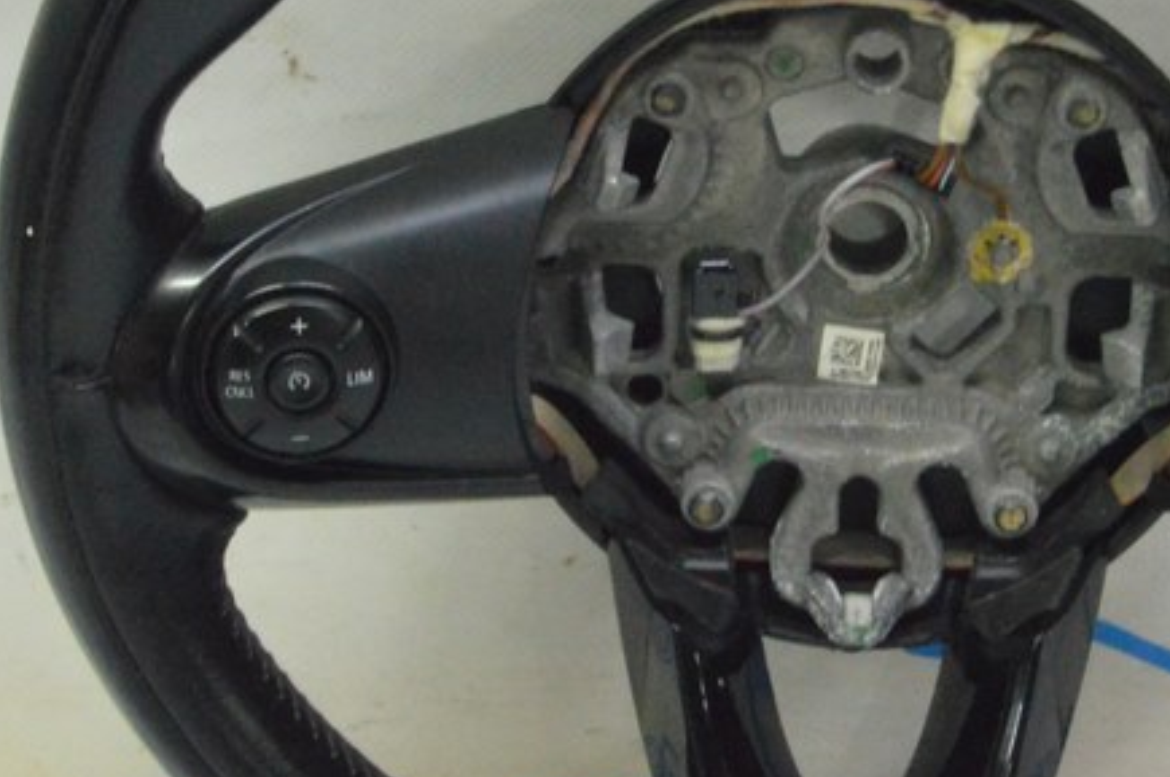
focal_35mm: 113
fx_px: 3668
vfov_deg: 12.1
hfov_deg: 18.1
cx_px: 761
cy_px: 216
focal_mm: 32
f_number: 20
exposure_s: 1/20
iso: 6400
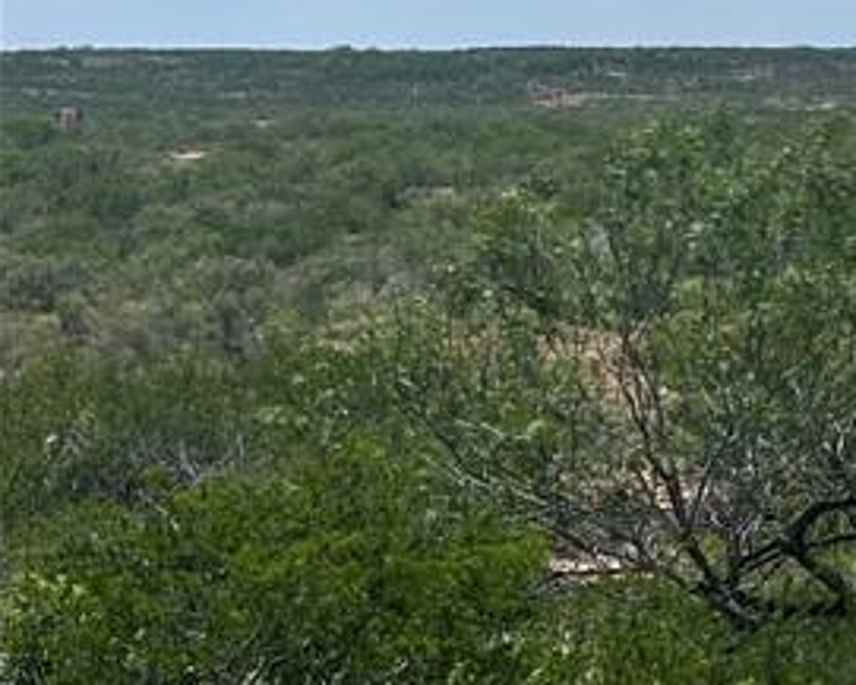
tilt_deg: -1.0
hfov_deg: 16.3
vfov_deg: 15.9
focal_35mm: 96
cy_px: 107
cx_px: 1614
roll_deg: +0.2
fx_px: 2433
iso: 50
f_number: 1.5
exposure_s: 1/6211
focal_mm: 5.7
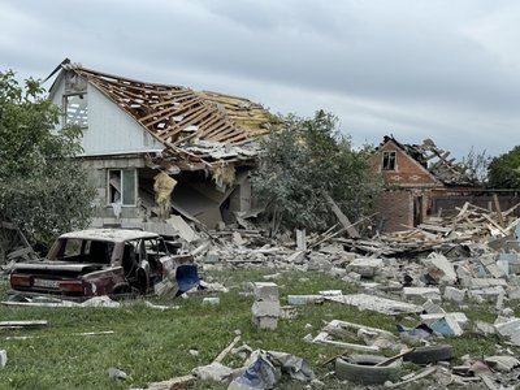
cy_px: 195
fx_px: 721
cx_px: 260
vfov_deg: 30.3
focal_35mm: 48
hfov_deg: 39.7
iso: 64
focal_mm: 6.76
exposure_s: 1/1681
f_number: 1.78
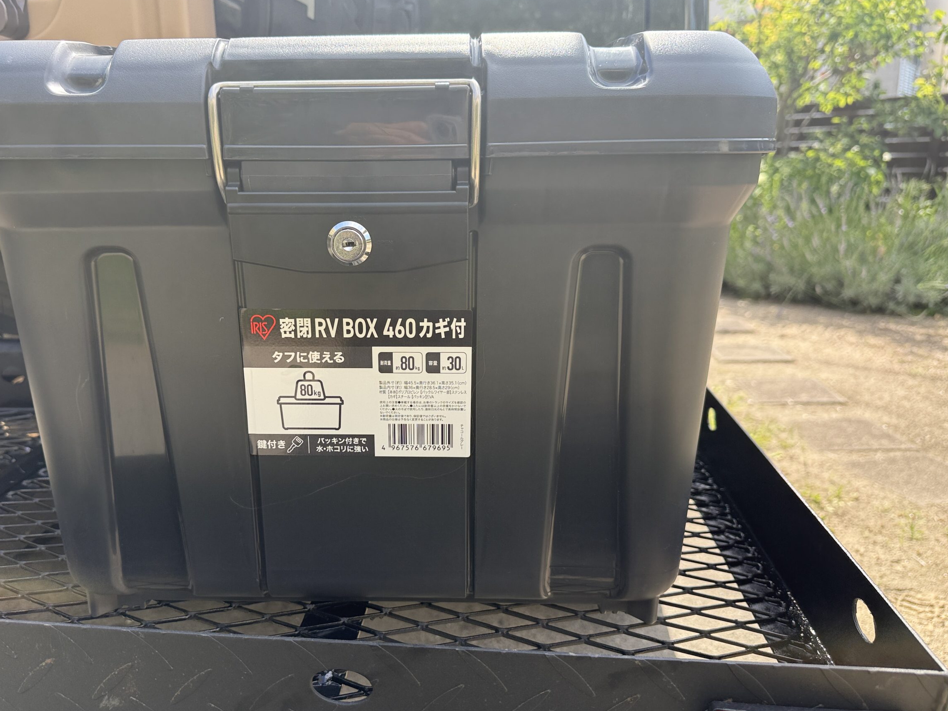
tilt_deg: -13.2
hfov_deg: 65.2
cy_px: 354
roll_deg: +0.8
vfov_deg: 51.4
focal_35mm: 27
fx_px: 739
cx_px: 424
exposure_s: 1/1192
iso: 100
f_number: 1.78
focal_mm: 6.76
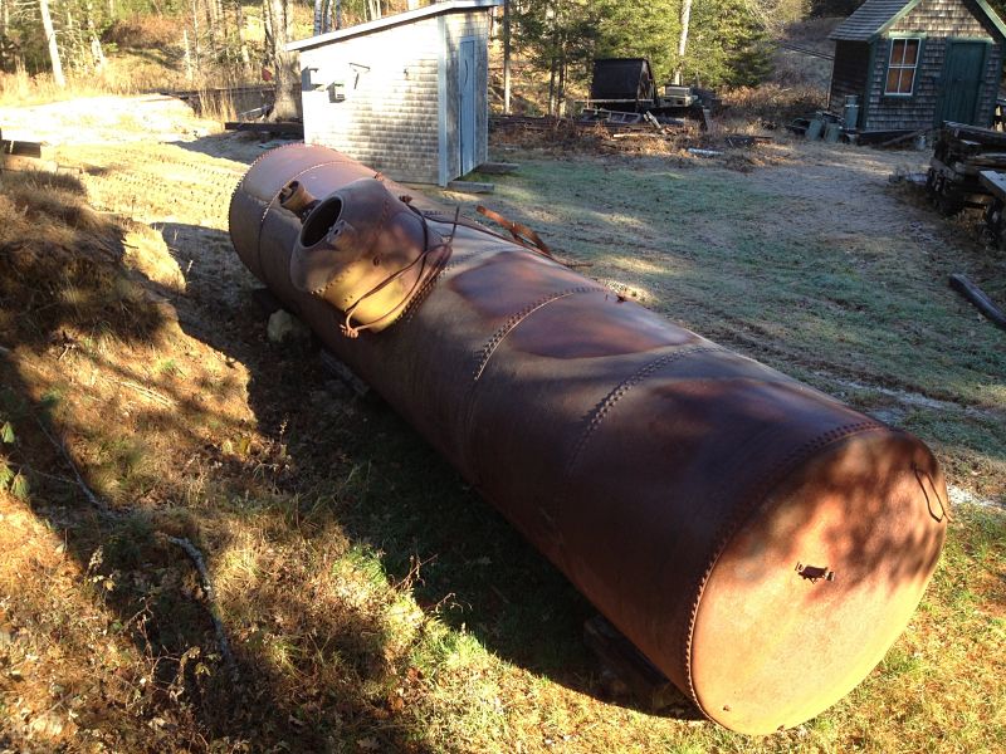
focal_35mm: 35
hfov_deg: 52.6
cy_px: 377
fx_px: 1017
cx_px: 503
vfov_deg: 40.7
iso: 50
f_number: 2.4
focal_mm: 4.28
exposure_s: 1/221
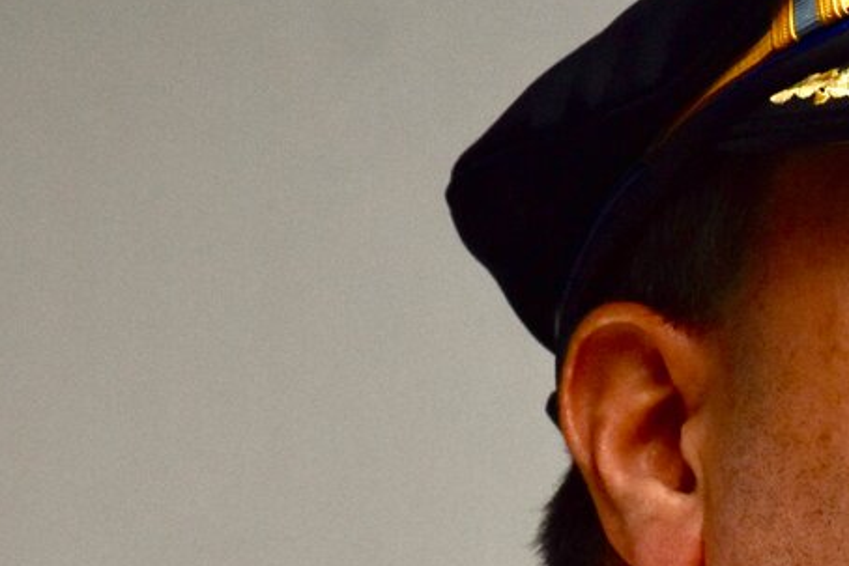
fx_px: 14248
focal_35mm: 604
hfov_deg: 3.4
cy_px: 491
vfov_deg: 2.3
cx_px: 969
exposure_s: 1/320
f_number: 4.8
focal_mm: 122
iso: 800
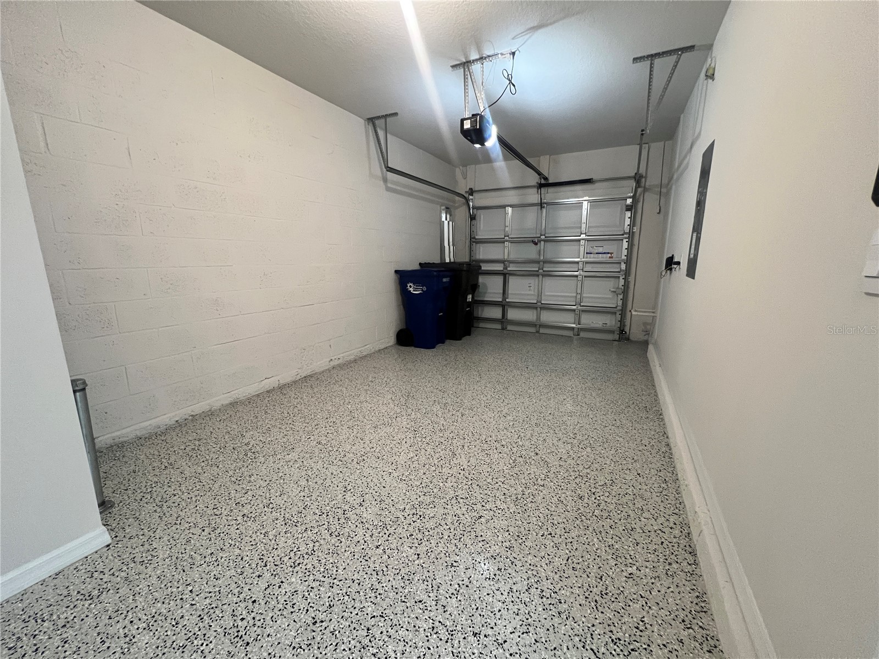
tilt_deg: -10.7
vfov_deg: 89.9
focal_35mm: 13
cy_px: 330
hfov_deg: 106.2
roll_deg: +0.2
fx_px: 330
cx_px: 440
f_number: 1.8
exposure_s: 1/60
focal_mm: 1.57
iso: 640
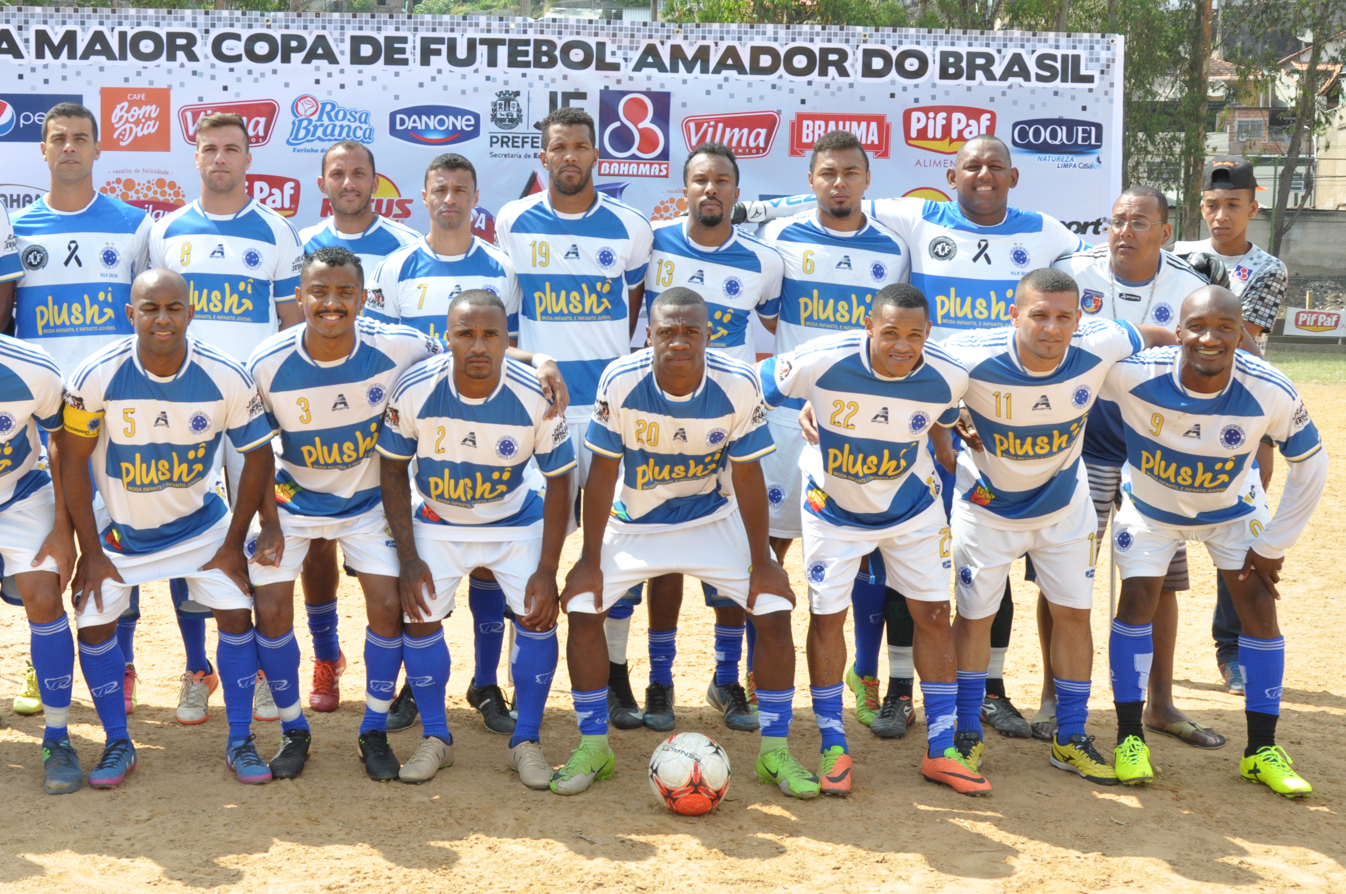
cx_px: 488
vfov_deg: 26.1
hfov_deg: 38.2
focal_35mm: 52
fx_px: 1930
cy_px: 418
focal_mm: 25
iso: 400
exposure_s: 1/400
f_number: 10
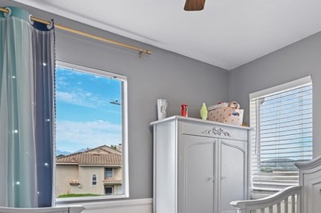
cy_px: 167
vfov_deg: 41.9
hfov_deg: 57.7
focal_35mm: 30
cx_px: 253
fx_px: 267
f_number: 8
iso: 250
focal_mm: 12
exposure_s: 1/13
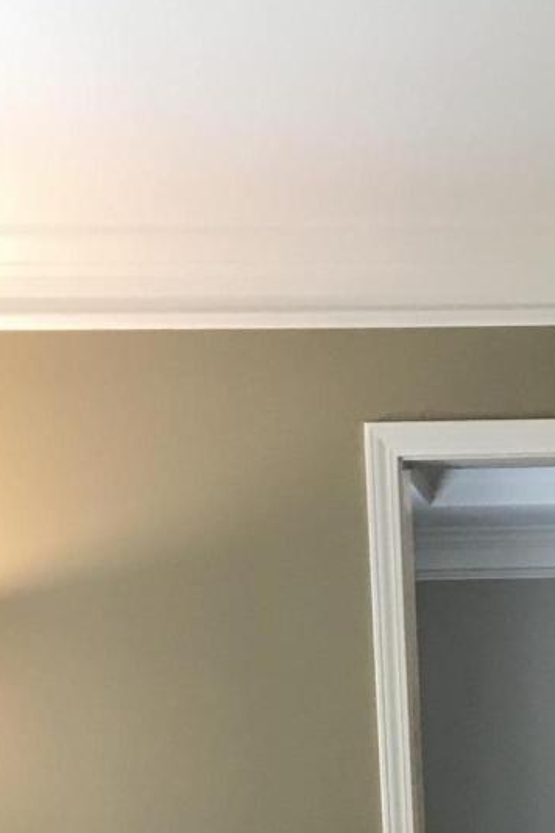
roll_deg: +0.4
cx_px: 650
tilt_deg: -12.6
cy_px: 1446
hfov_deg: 12.3
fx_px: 2520
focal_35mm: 109
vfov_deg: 16.2
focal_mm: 3.99
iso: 40
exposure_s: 1/15
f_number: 1.8
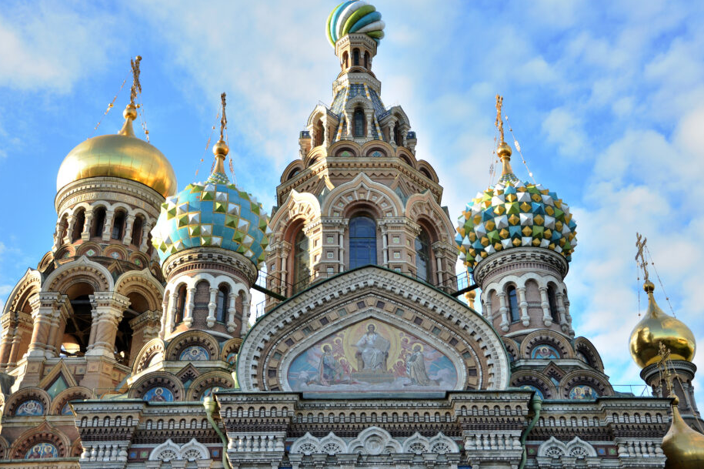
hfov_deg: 41.9
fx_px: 919
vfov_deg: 28.6
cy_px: 211
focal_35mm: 47
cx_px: 365
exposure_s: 1/160
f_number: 4
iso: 100
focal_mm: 28
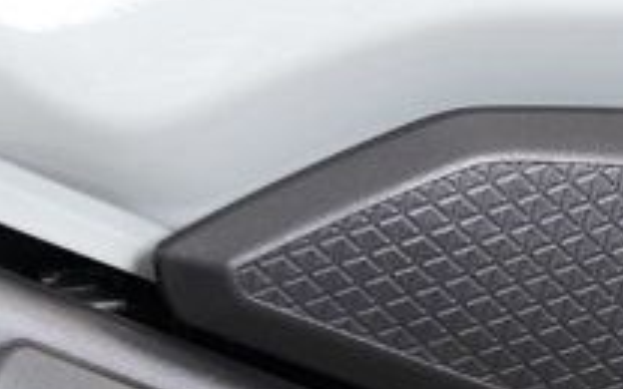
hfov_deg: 4.6
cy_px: -438
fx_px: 7827
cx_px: 377
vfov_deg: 2.8
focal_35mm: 461
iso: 1600
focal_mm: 92
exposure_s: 1/100
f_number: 4
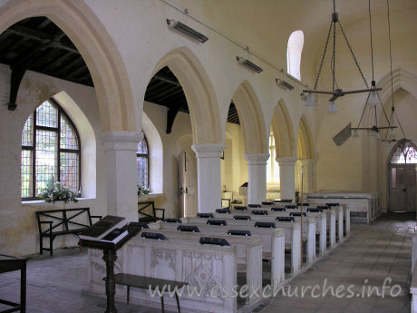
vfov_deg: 40.7
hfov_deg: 52.6
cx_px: 208
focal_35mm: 35
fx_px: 422
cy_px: 156
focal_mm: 8.9
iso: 50
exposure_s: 1/30
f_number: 2.8
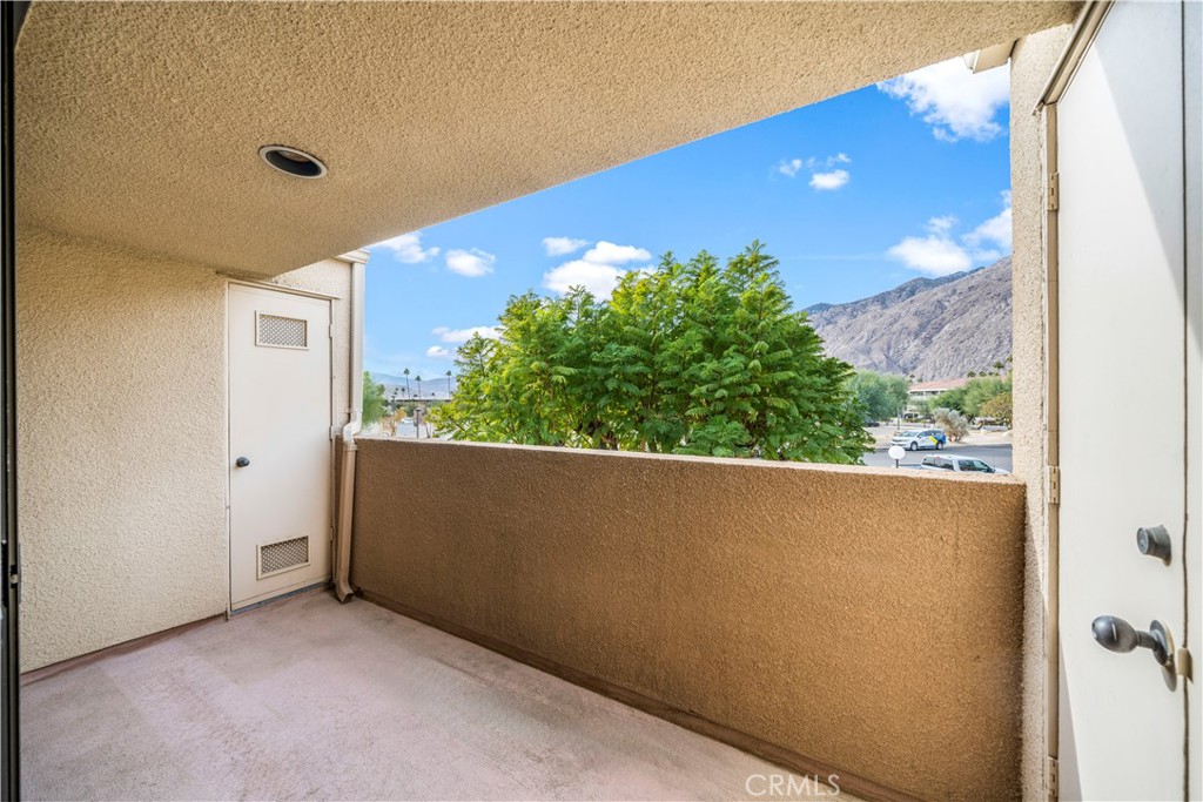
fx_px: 434
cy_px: 401
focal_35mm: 13
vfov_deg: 85.4
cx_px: 602
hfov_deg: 108.3
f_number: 7.1
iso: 100
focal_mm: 13
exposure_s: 1/30
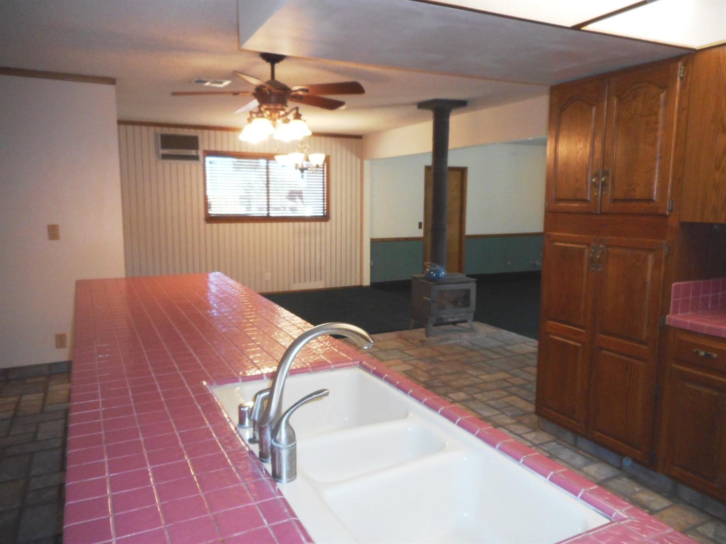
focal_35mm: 25
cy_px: 272
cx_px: 363
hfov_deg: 69.4
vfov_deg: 54.9
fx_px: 524
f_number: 3.7
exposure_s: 1/25
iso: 250
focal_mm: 4.5
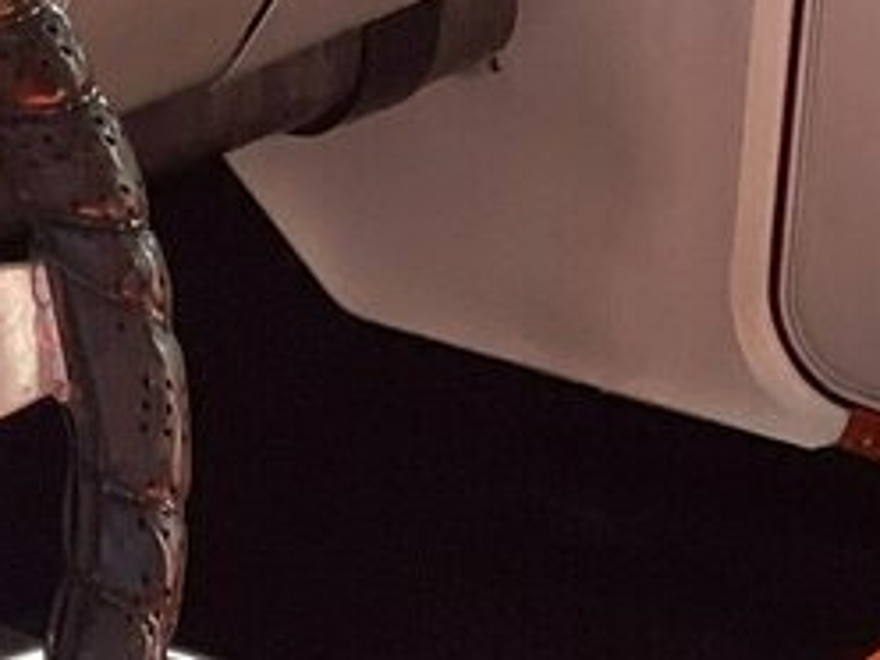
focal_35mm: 150
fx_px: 3813
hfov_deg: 13.1
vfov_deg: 9.6
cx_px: 209
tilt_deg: -36.7
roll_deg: -4.8
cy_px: 1011
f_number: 2.4
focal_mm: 3.3
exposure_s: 1/120
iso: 80
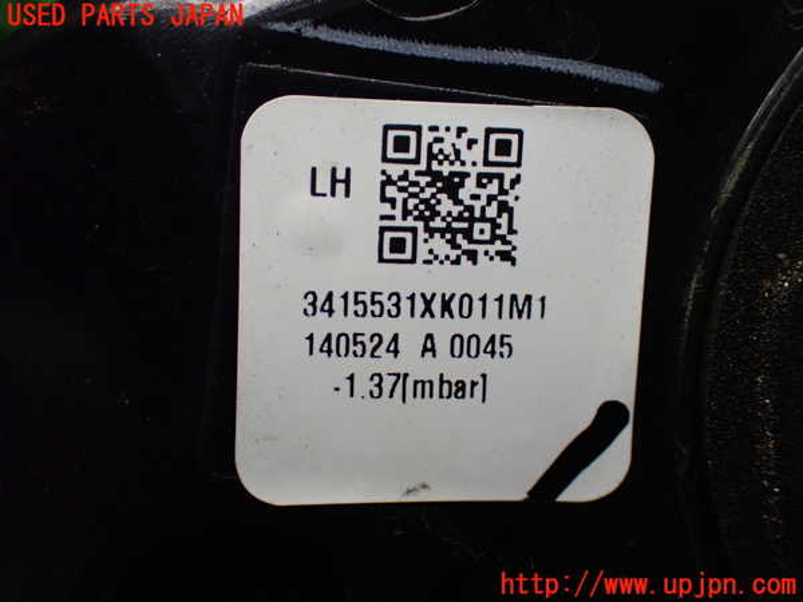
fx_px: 1090
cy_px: 301
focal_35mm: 47
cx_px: 402
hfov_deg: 40.4
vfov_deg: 30.9
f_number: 3.1
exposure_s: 1/160
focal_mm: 8.4
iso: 800
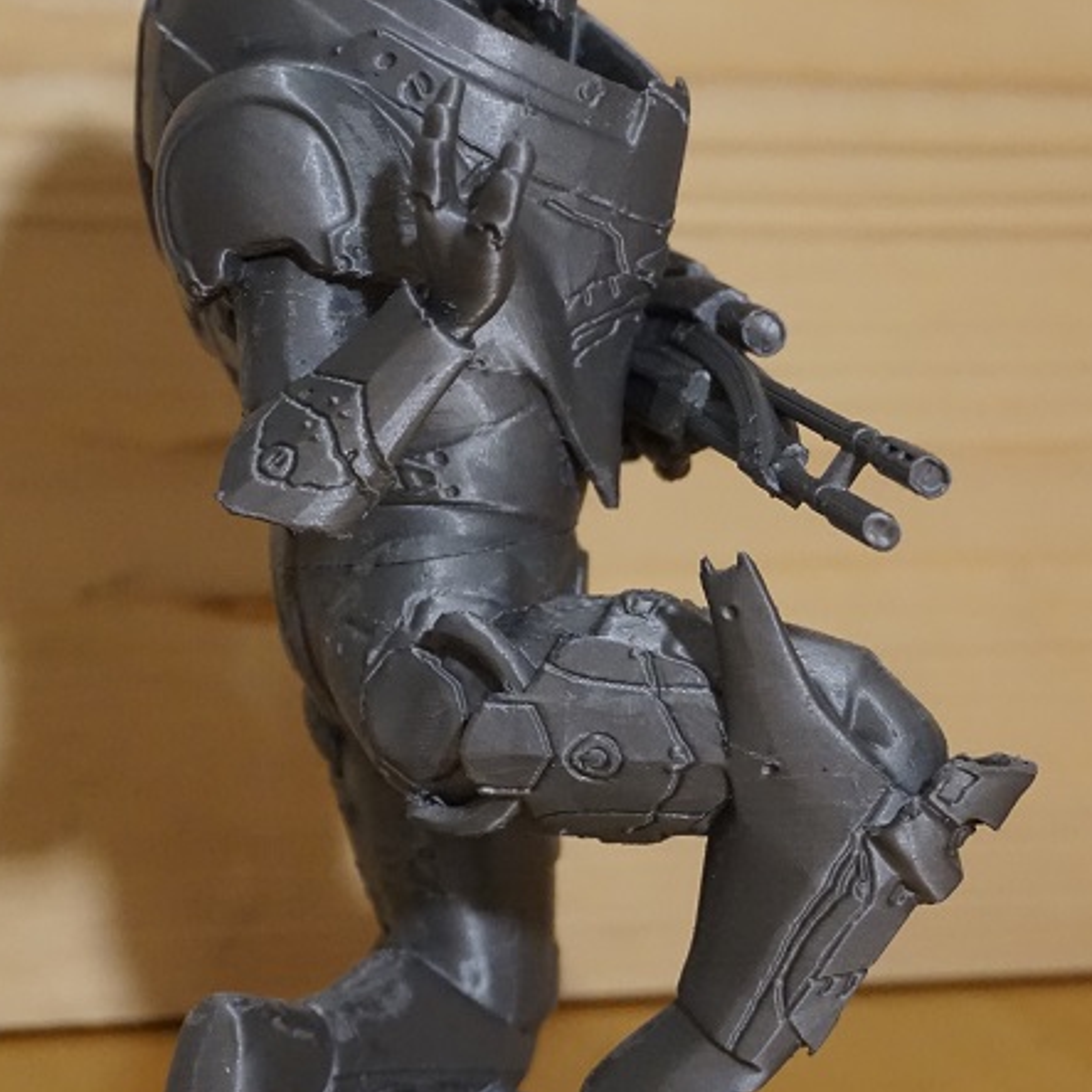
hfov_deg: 21.6
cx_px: 479
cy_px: 509
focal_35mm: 80
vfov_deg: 21.6
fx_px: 2855
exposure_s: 1/50
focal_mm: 34
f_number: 5
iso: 3200
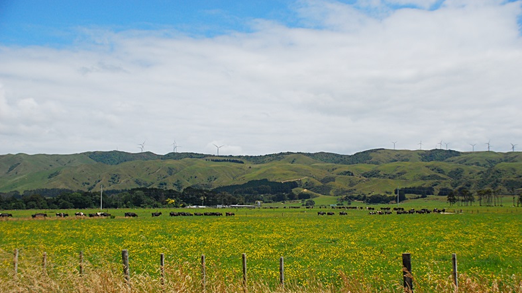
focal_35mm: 50
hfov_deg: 41.7
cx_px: 261
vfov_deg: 24.1
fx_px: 686
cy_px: 173
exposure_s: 1/3200
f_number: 5.6
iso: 400
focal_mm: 31
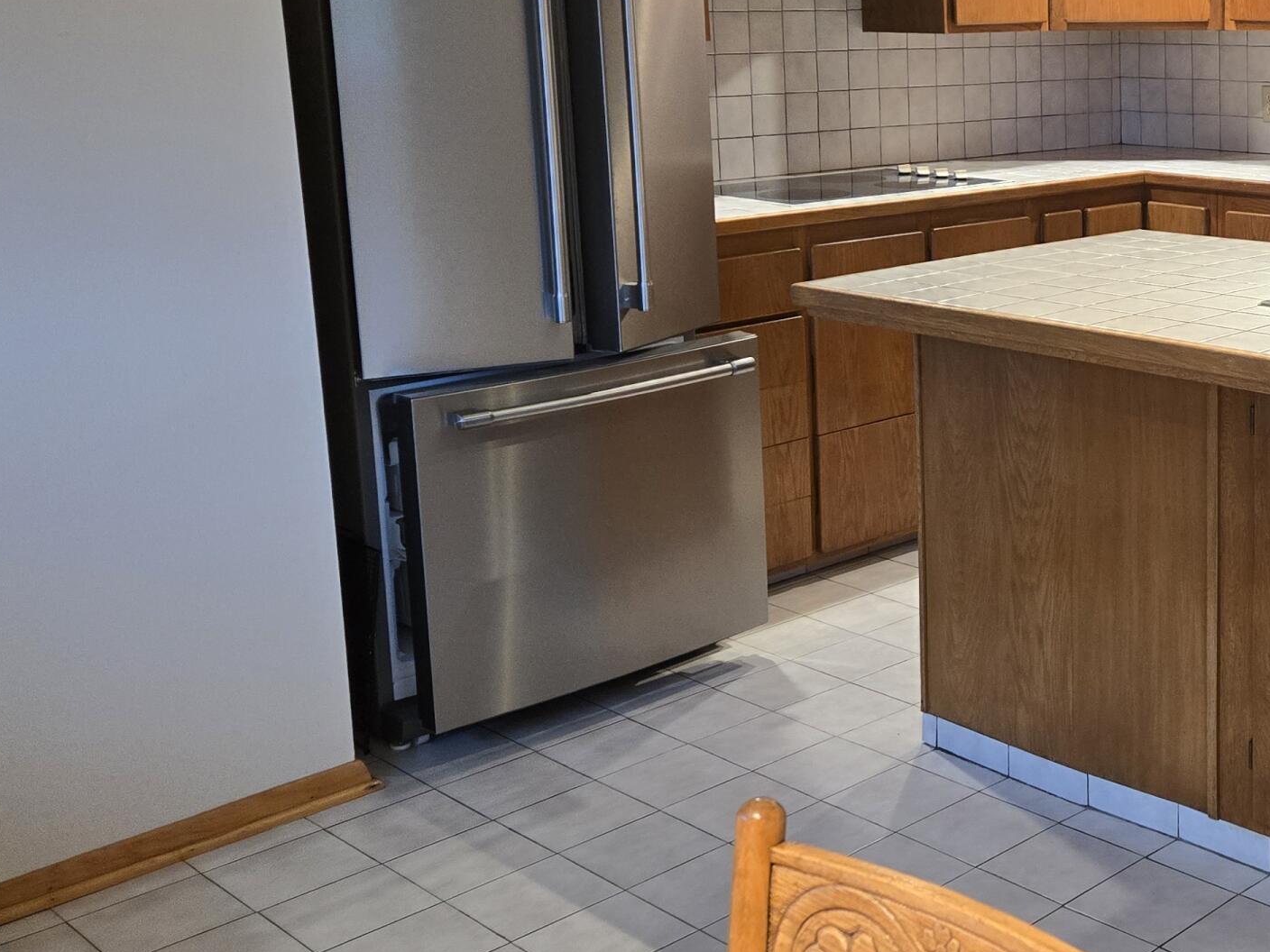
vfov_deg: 29.6
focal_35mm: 49
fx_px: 1798
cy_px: 354
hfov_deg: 36.1
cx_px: 1182
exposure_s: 1/120
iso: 320
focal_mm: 5.4
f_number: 1.8
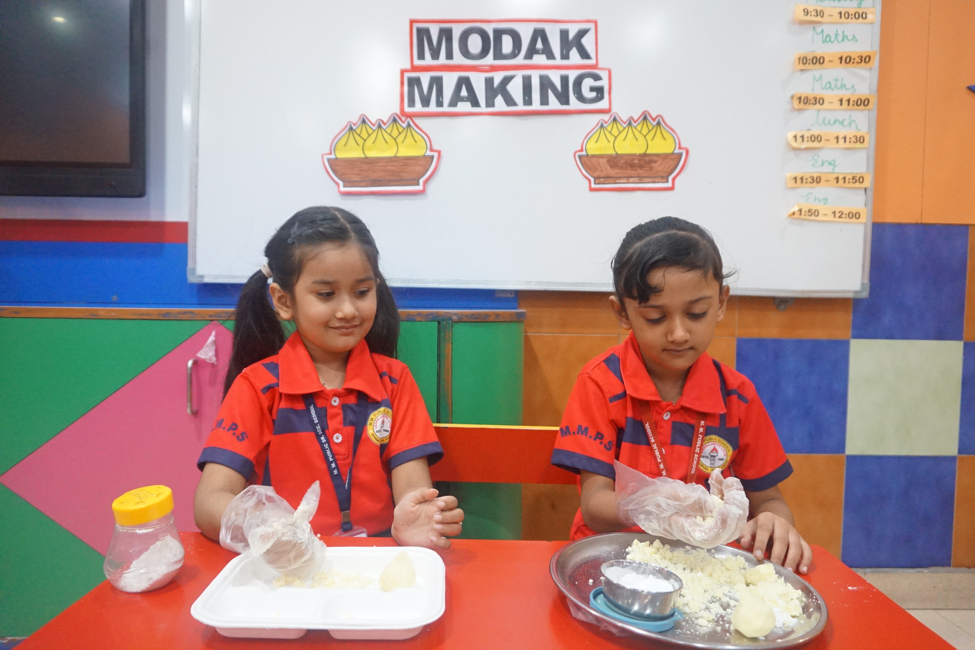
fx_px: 650
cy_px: 325
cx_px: 488
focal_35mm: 24
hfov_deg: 73.7
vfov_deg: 53.1
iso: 3200
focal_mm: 16
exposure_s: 1/100
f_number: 3.5
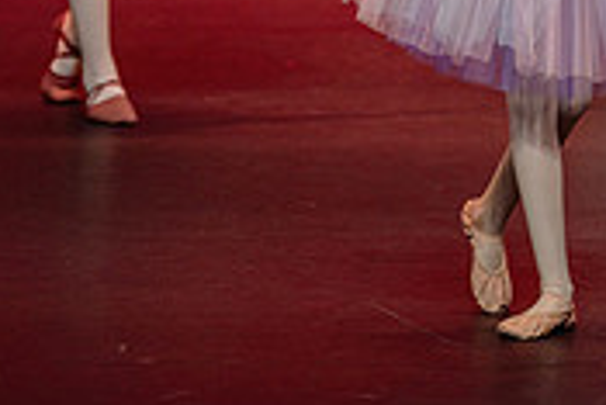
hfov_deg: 3.7
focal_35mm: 556
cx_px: 900
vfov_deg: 2.5
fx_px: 9367
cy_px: -292
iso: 1250
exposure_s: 1/640
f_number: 2.8
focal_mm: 135
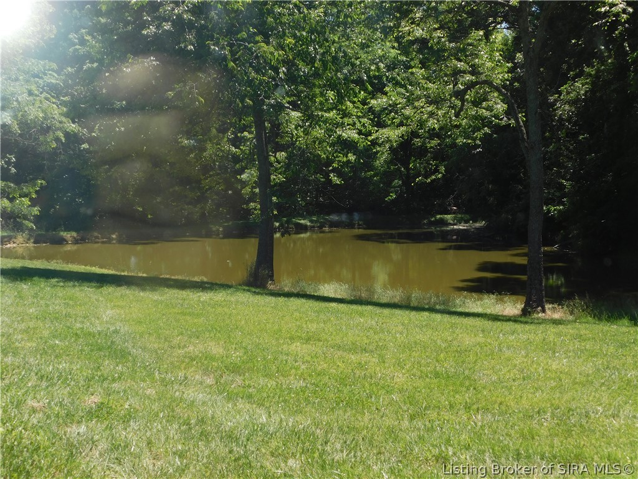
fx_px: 829
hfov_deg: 42.1
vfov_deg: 32.2
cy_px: 240
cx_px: 319
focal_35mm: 45
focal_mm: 8
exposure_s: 1/400
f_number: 3.7
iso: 125
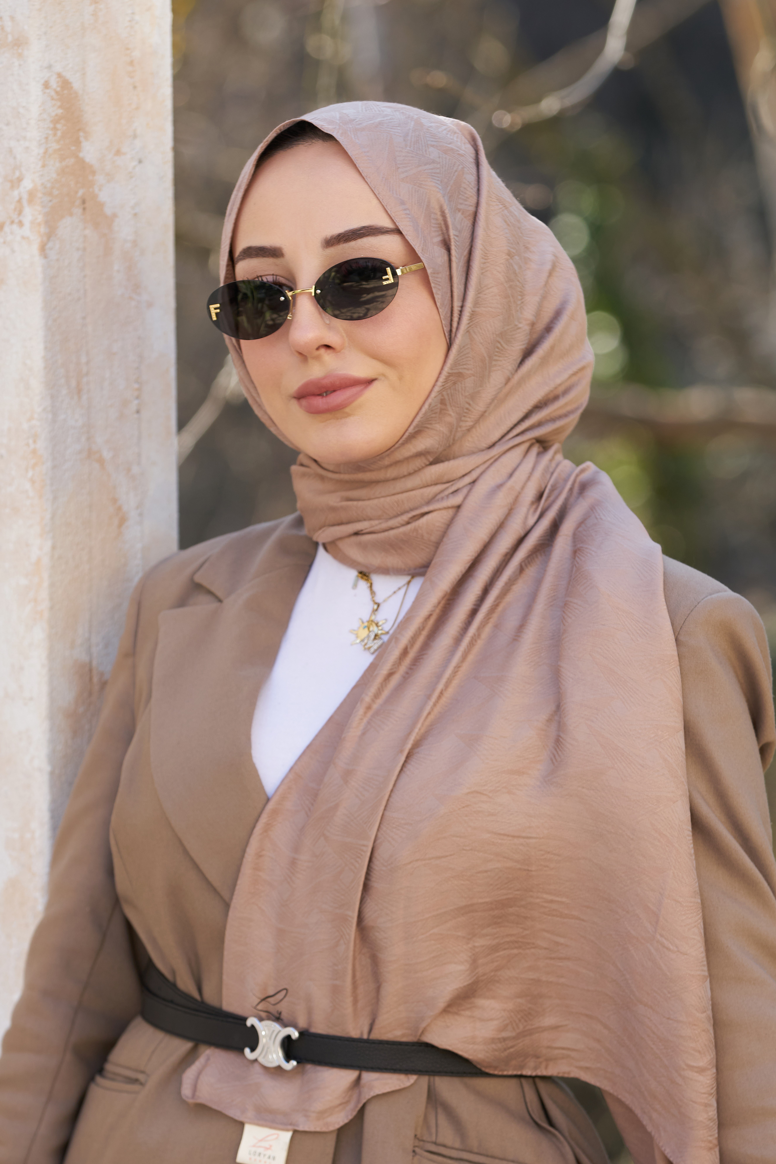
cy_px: 582
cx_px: 388
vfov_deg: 15.8
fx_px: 4202
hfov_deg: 10.6
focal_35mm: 130
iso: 200
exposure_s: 1/250
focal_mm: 130
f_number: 4.5
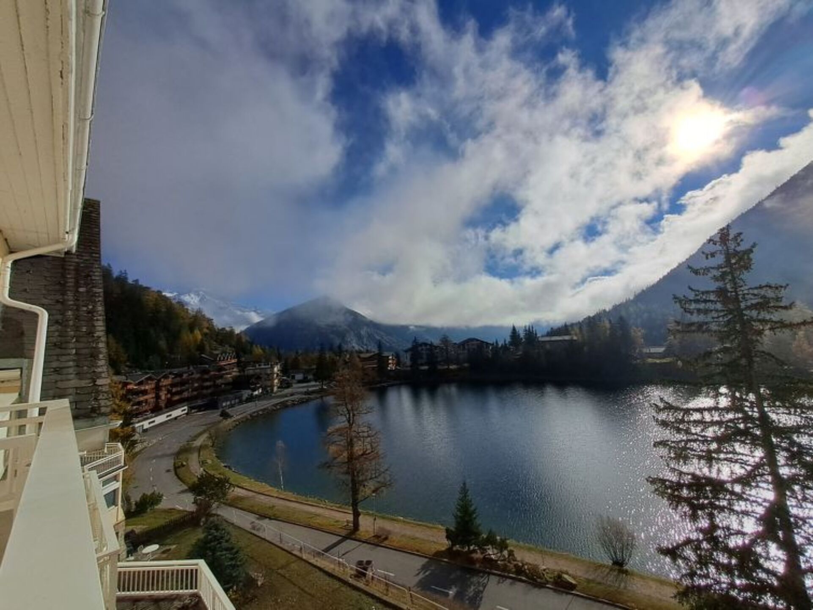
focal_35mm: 13
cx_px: 406
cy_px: 305
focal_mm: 1.42
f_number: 2.2
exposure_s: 1/9615
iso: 40
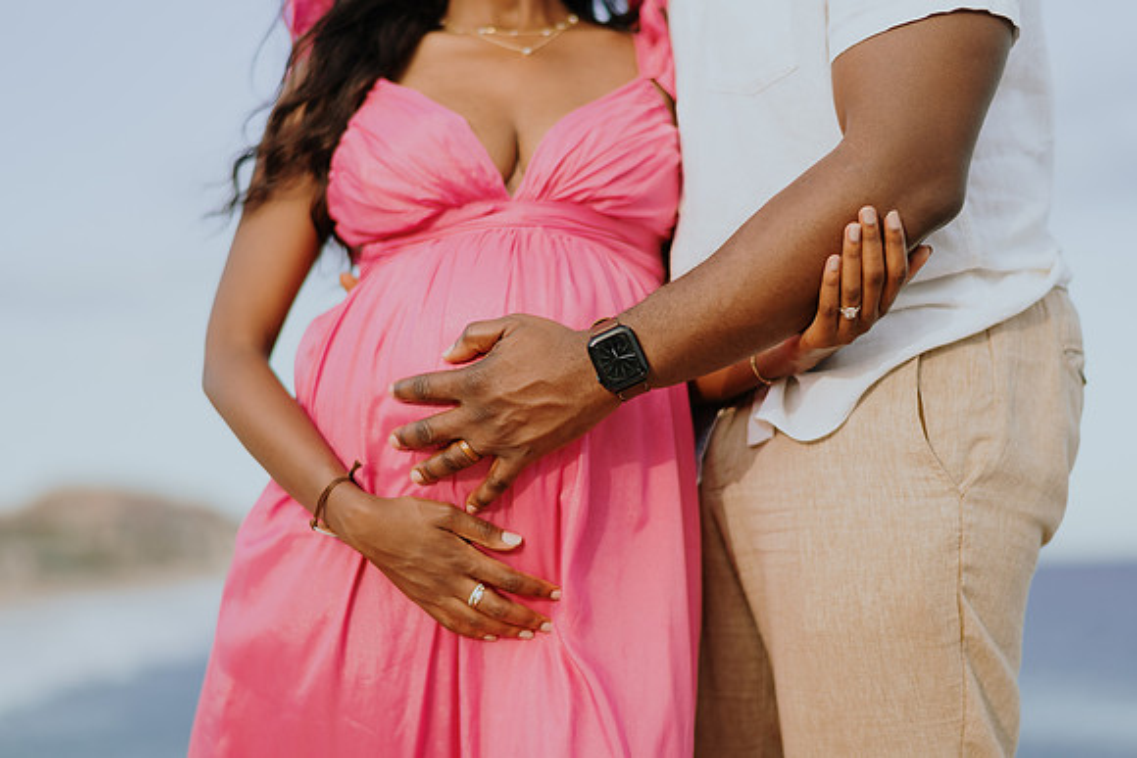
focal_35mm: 59
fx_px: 1861
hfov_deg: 34.0
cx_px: 568
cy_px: 379
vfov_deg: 23.0
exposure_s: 1/2500
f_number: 1.4
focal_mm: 58
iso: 50
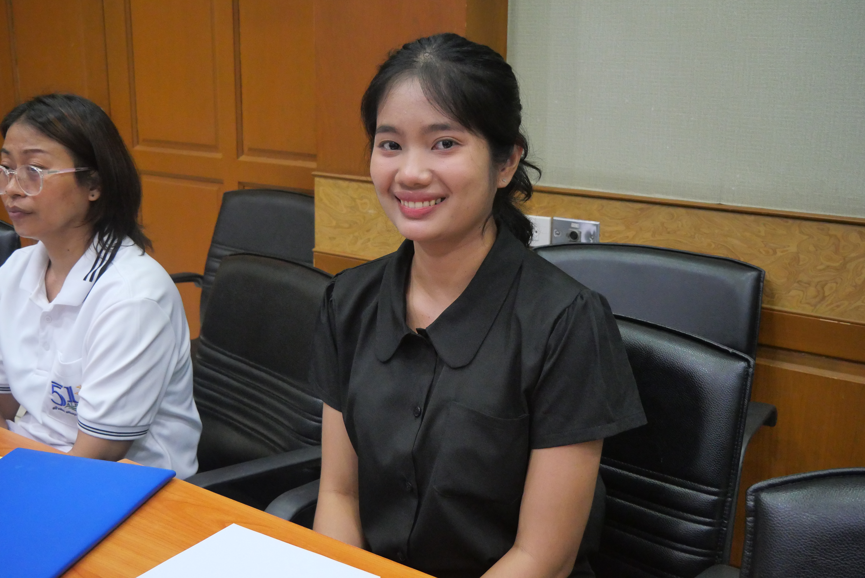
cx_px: 432
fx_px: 986
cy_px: 289
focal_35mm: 41
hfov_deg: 47.4
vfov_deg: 32.7
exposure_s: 1/100
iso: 3200
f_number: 4.1
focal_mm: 20
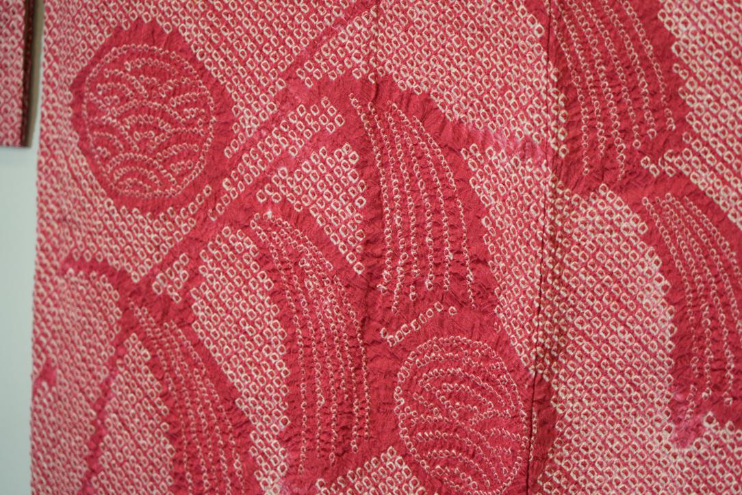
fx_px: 2164
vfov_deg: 13.0
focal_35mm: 105
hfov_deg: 19.5
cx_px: 371
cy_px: 248
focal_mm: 105
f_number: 4
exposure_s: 1/125
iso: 800
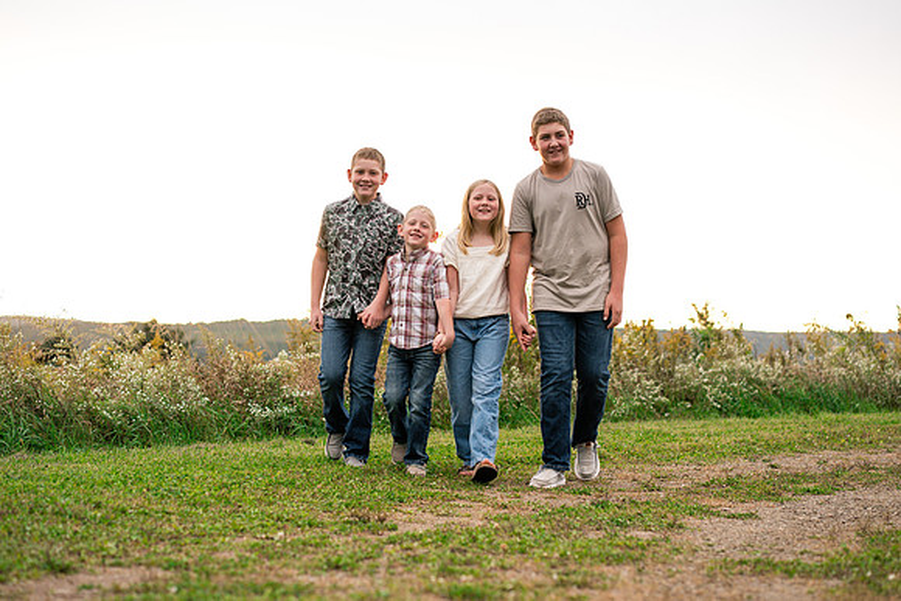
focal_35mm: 85
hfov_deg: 23.9
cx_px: 450
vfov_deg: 16.1
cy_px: 300
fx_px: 2128
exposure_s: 1/250
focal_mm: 85
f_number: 3.2
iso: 640
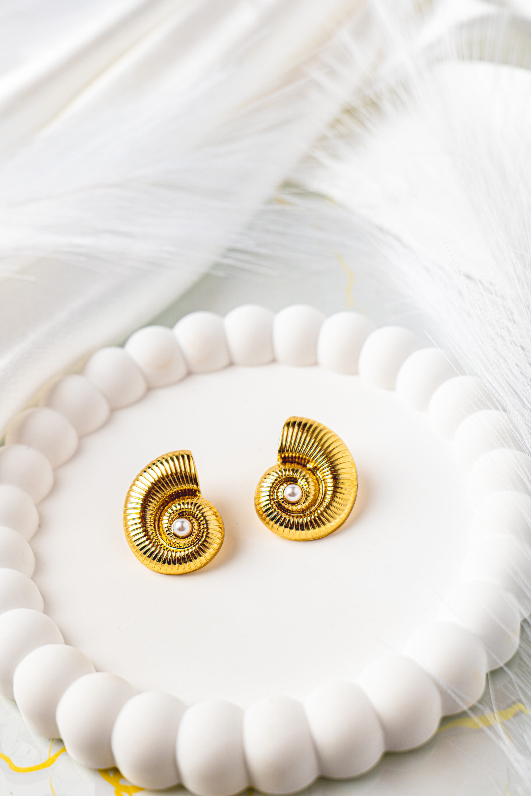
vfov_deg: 33.4
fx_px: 1327
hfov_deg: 22.6
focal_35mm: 60
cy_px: 398
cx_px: 266
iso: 400
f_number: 7.1
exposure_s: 1/160
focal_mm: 60
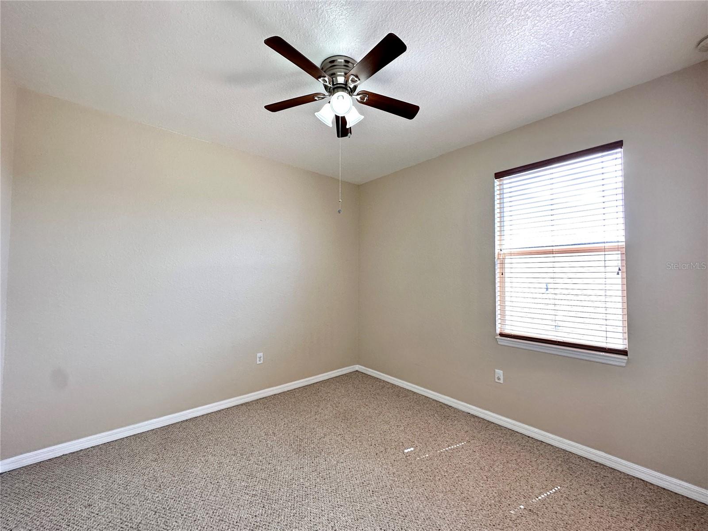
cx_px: 354
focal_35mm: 14
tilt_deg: +1.6
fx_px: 286
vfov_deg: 85.7
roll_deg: +0.1
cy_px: 266
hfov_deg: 102.1
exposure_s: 1/120
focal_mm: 2.22
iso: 160
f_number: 2.2
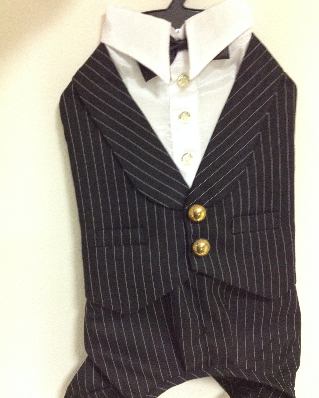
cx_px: 160
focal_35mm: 37
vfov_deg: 49.1
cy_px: 211
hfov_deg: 40.1
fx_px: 437
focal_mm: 4.28
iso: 500
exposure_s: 1/15
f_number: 2.4
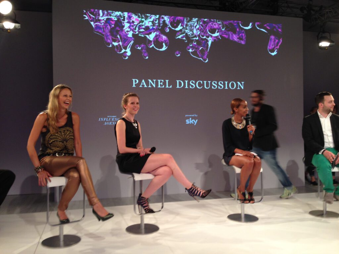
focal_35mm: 33
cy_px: 127
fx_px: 323
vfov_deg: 42.9
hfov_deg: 55.4
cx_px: 170
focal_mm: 4.12
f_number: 2.4
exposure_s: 1/24
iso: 50
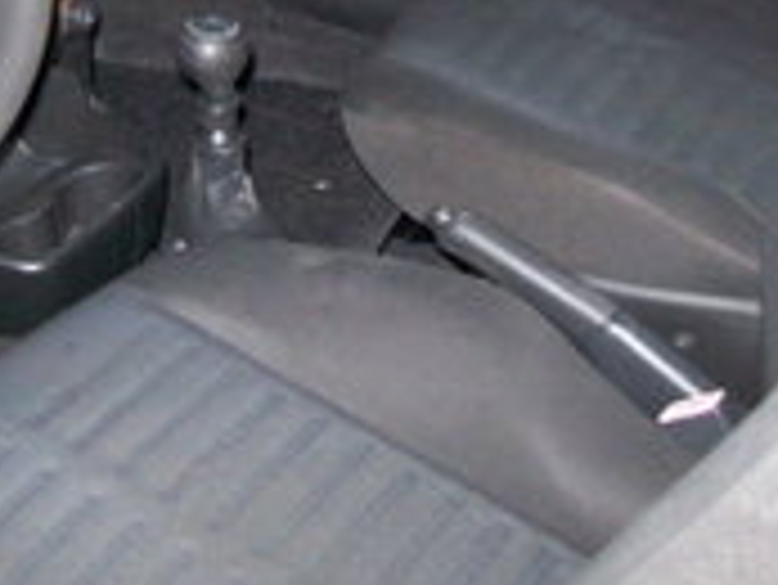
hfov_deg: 23.4
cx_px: 216
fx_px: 1867
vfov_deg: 17.6
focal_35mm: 83
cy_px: 86
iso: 200
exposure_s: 1/64
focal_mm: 6
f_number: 2.7
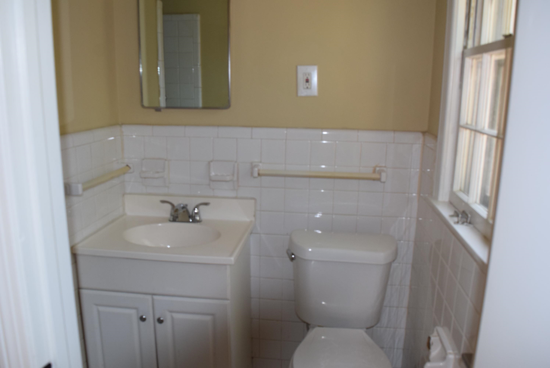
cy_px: 184
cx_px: 275
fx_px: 413
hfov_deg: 67.3
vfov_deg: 48.0
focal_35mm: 27
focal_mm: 18
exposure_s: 1/100
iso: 800
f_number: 5
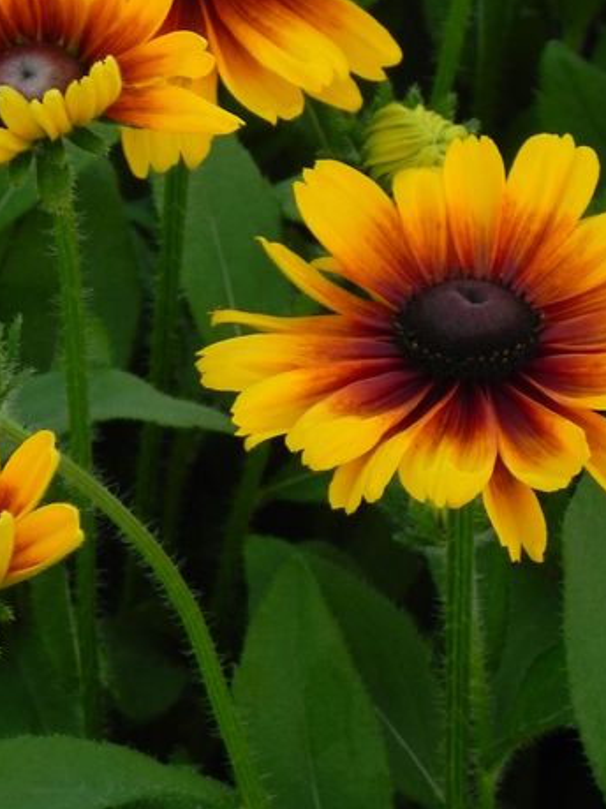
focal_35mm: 204
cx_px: 241
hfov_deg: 7.3
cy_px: 132
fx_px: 4764
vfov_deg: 9.7
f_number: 4.5
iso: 160
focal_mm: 20.8
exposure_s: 1/30
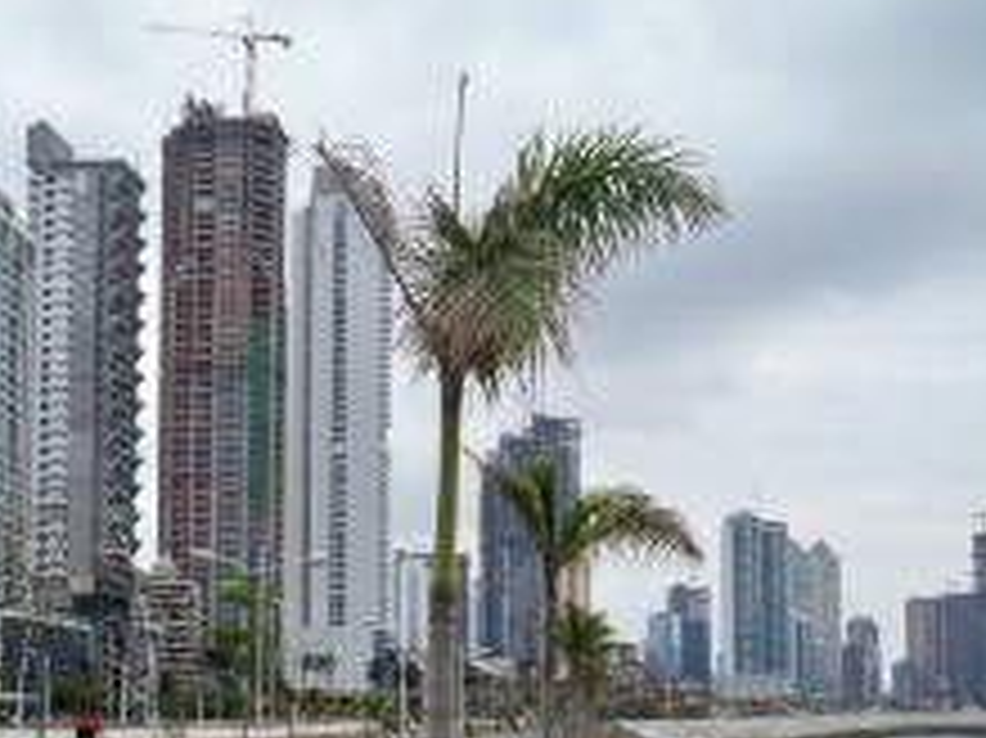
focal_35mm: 64
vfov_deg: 22.6
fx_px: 1822
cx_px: 500
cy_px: 594
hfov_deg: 30.3
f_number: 3.1
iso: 64
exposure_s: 1/500
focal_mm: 6.3
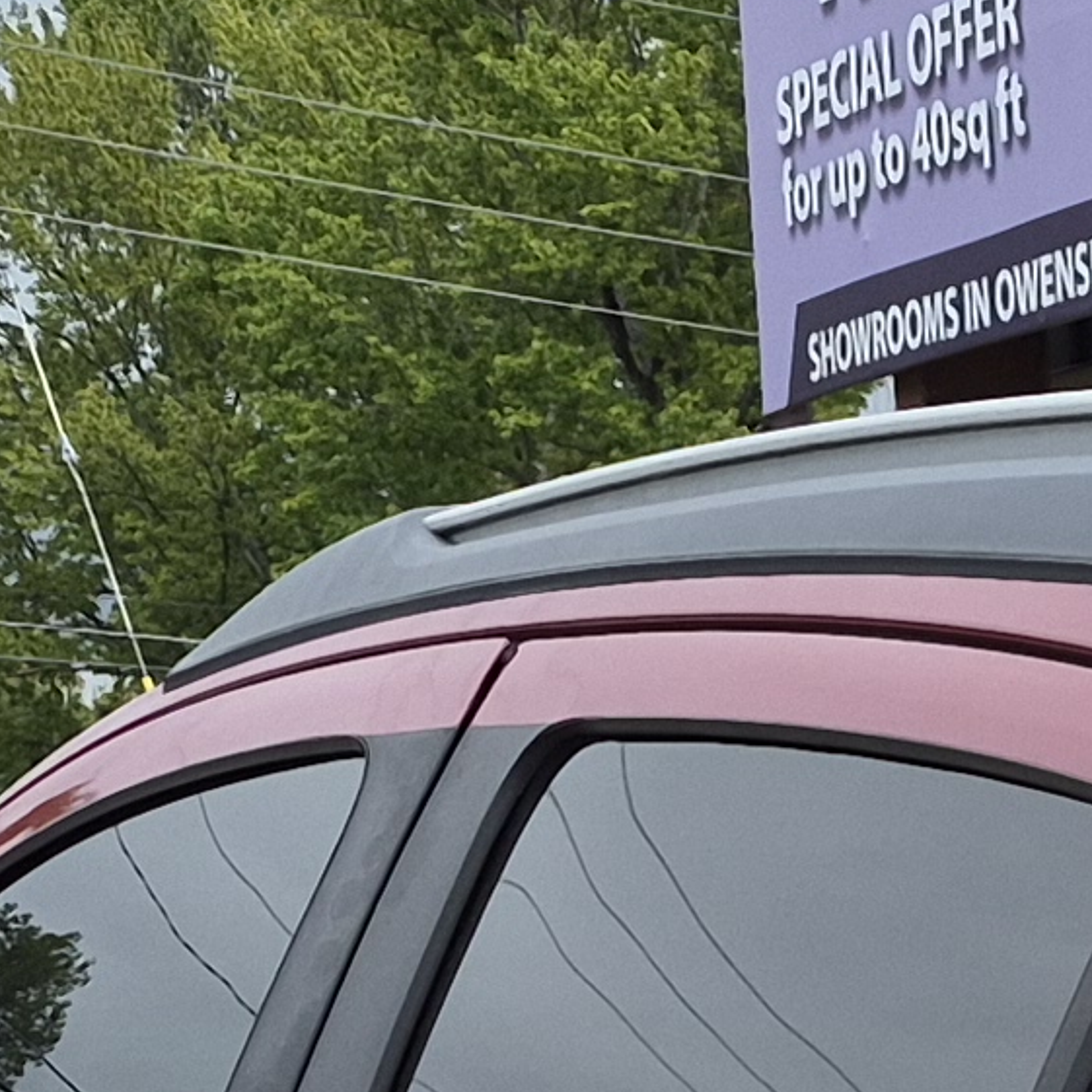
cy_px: 2733
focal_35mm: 145
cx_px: 2386
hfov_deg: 10.7
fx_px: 5175
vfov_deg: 10.2
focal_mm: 5.4
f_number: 1.8
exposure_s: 1/3280
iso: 80
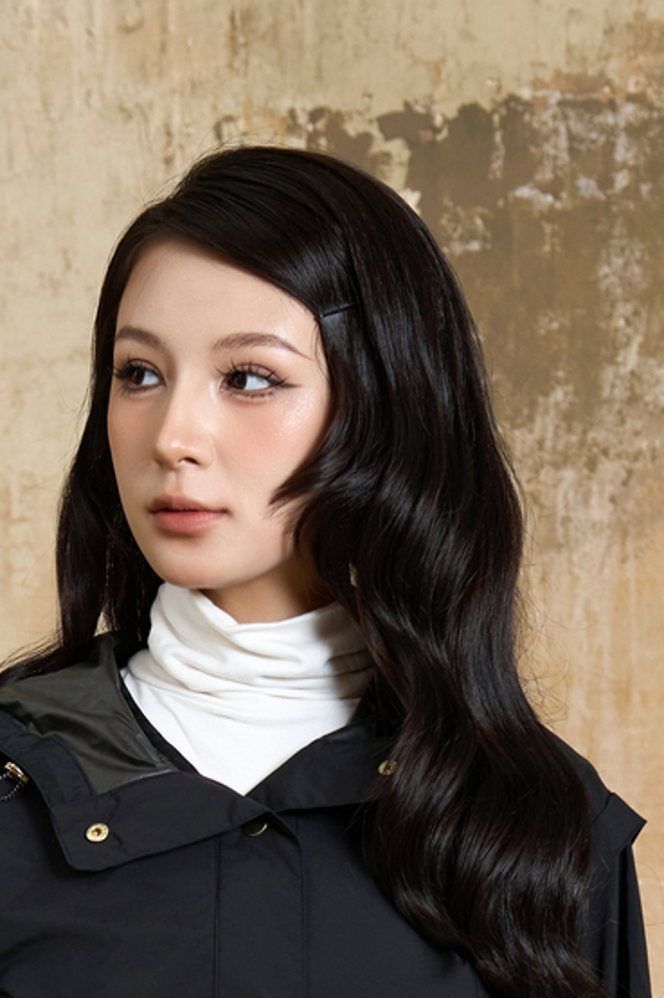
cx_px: 198
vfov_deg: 18.6
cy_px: 1140
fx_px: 2907
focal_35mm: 105
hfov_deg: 13.0
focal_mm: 30
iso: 200
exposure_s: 1/160
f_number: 4
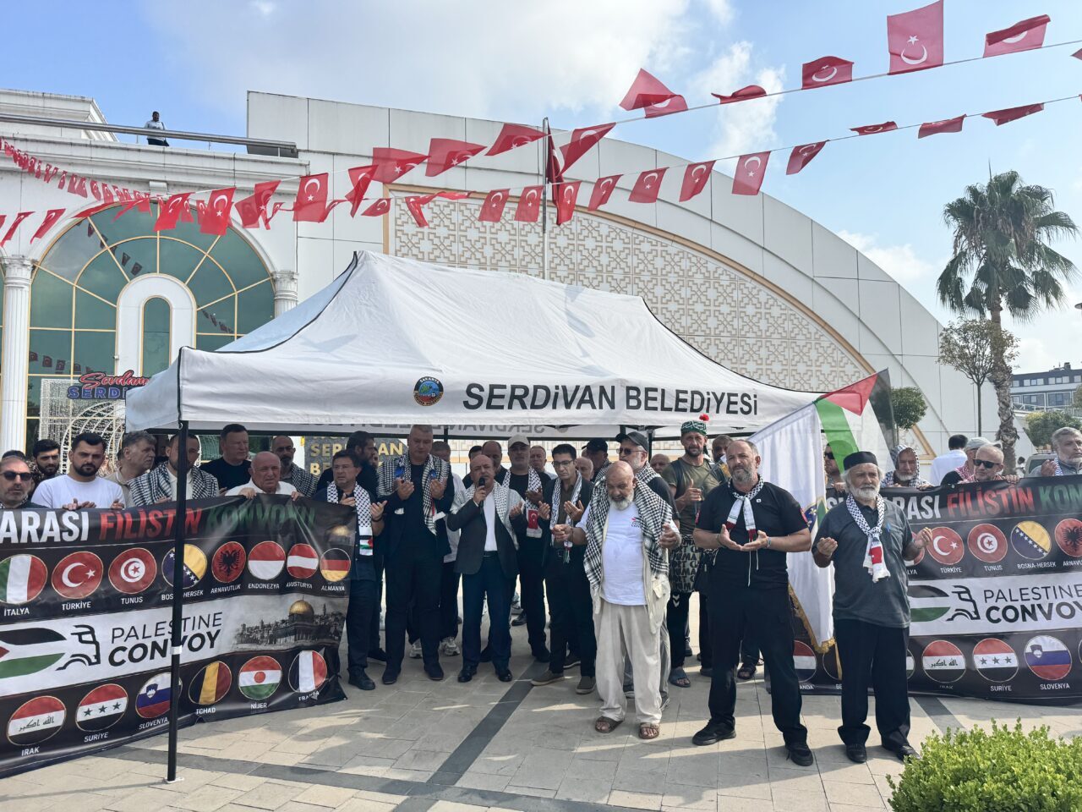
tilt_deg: +3.5
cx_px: 541
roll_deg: +0.7
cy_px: 406
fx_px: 750
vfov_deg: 56.8
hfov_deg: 71.6
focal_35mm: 24
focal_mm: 6.76
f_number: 1.78
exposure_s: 1/3802
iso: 80
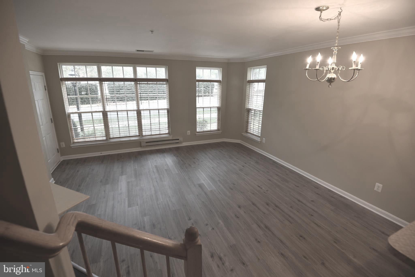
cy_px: 138
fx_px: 184
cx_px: 208
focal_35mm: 16
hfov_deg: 96.7
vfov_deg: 73.8
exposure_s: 1/60
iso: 500
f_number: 4
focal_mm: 16
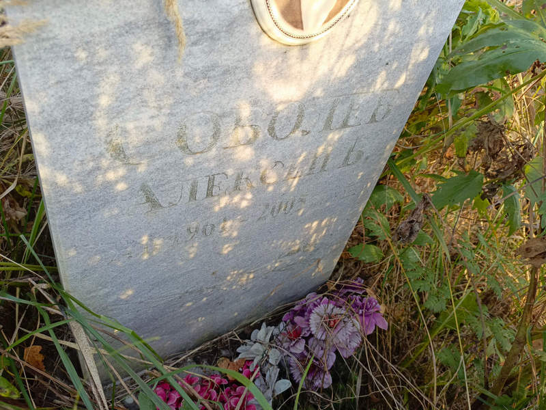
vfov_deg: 54.9
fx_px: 394
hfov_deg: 69.4
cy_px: 205
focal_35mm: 25
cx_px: 273
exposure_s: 1/100
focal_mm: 4.76
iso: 148
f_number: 1.69
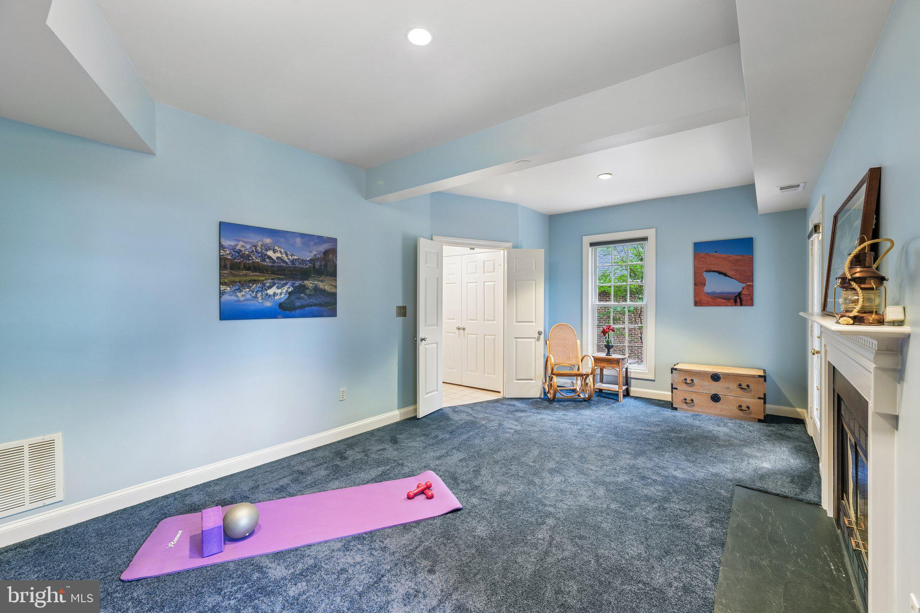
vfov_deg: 77.3
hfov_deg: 100.4
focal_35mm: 15
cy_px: 306
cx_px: 460
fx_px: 383
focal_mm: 15
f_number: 8
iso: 400
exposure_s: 1/4
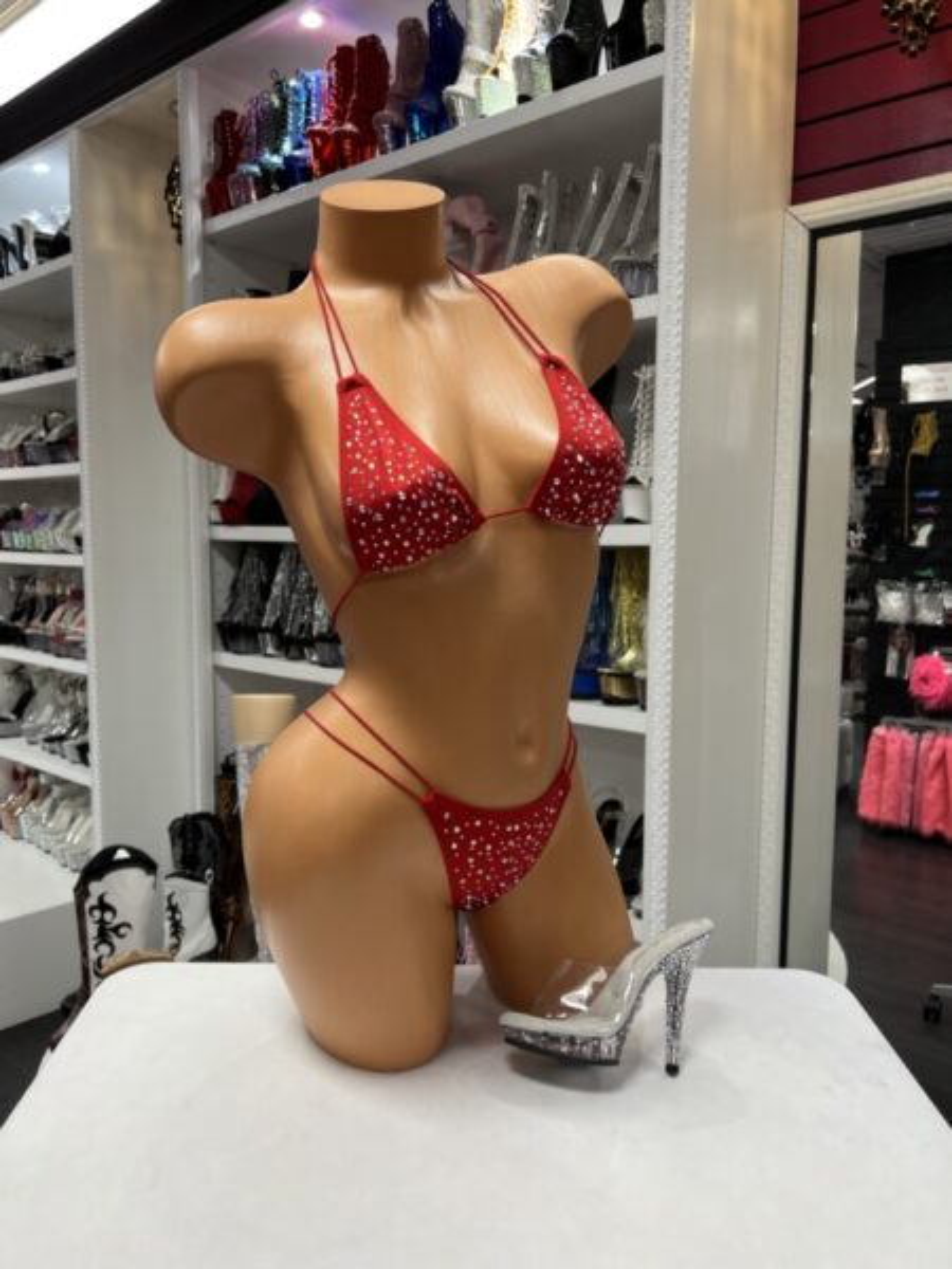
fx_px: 953
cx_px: 476
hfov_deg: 53.1
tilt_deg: -5.6
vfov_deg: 67.3
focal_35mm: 26
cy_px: 634
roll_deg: +0.5
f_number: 1.5
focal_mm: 5.7
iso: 80
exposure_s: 1/60
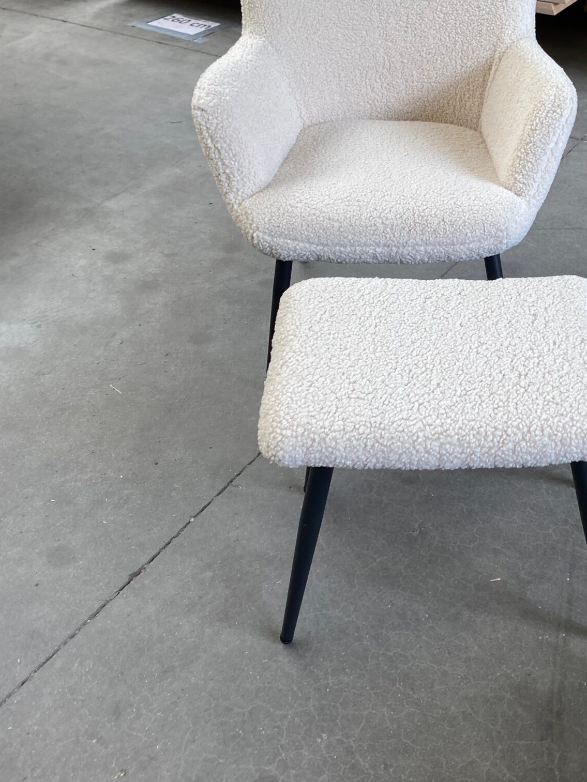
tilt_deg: -27.4
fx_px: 995
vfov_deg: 42.1
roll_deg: -3.9
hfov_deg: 32.0
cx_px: 465
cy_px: 237
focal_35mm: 44
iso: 40
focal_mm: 4.25
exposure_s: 1/100
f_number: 1.8
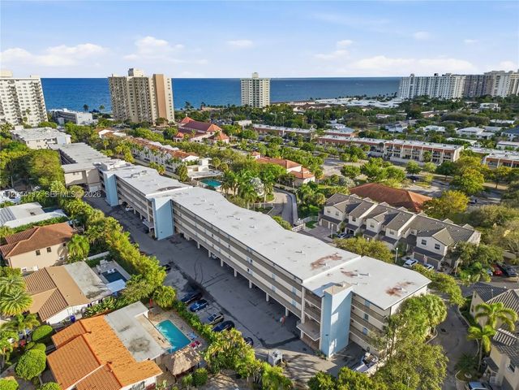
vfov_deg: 56.8
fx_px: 360
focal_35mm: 24
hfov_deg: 71.6
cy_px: 195
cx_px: 260
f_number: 1.7
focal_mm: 6.7
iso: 100
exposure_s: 1/4000
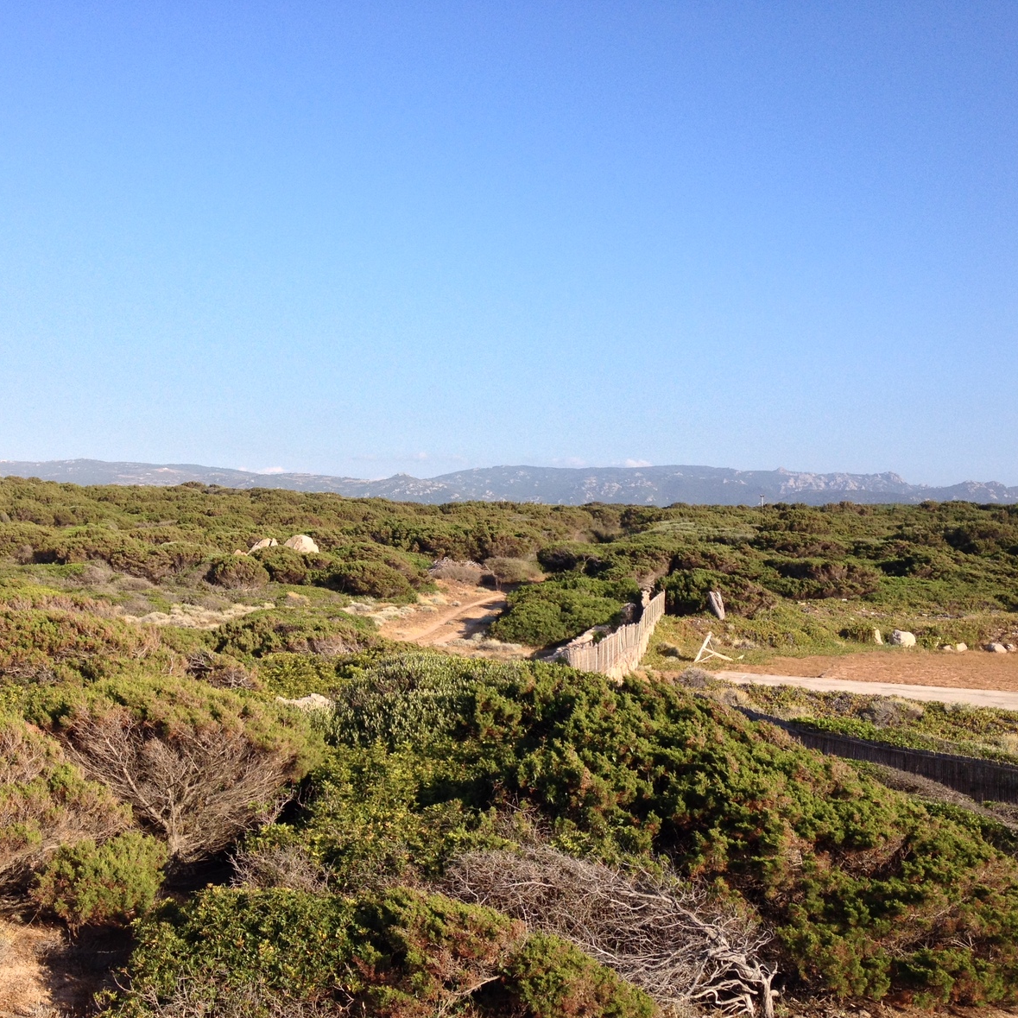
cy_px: 513
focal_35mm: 42
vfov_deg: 40.0
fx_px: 1397
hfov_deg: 39.7
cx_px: 363
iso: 50
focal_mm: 4.28
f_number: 2.4
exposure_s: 1/1126
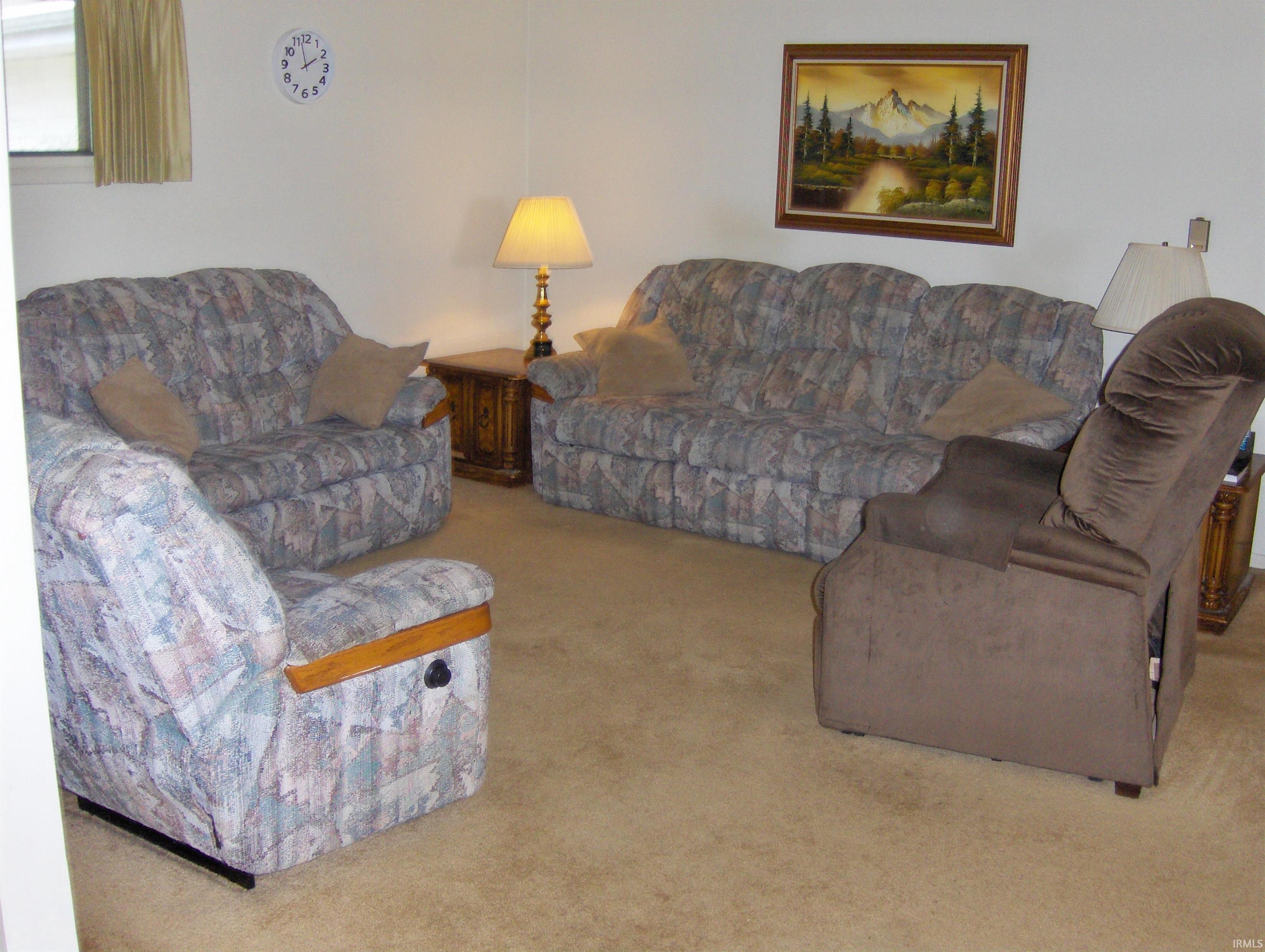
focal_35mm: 35
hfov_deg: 52.6
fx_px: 1281
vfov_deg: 40.8
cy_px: 476
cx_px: 632
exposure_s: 1/60
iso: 100
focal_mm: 7.5
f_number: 2.8
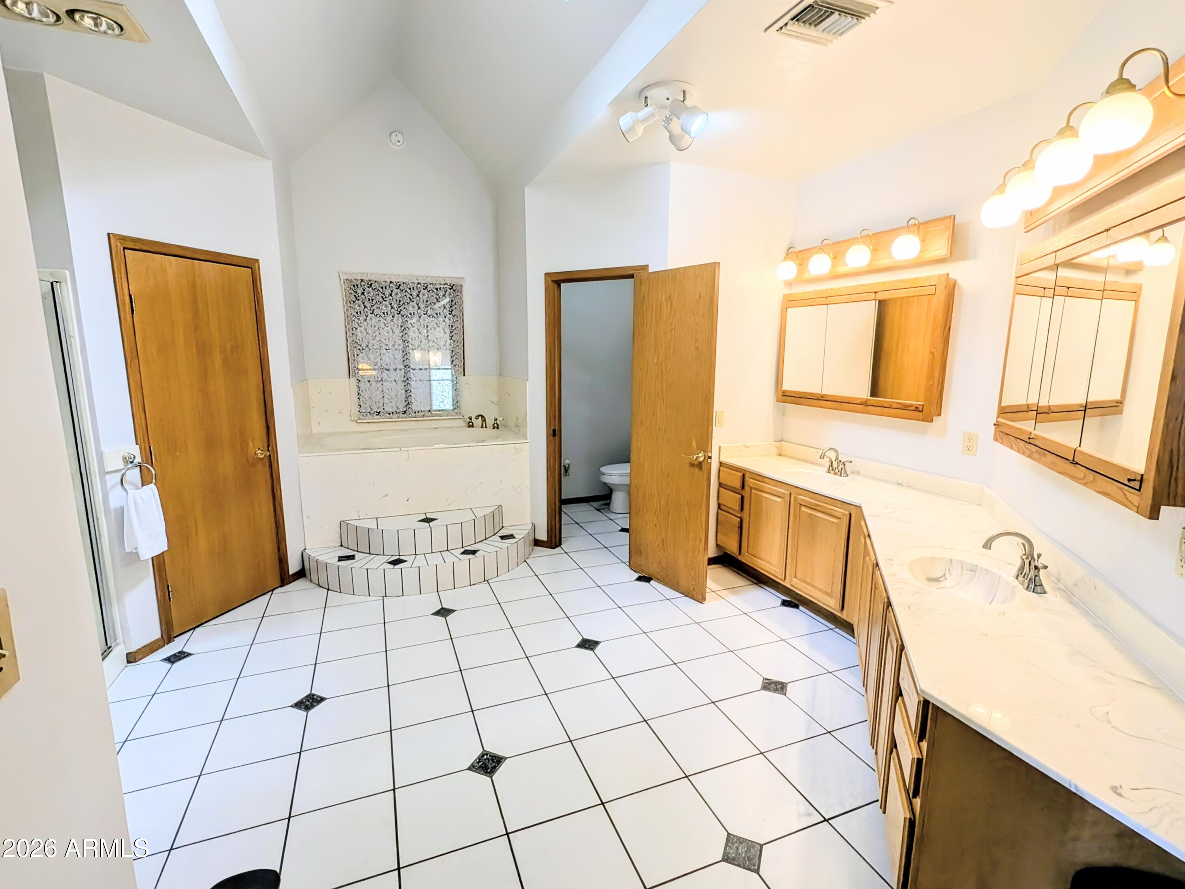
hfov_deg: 94.5
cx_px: 592
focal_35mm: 16
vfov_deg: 78.1
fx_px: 548
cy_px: 444
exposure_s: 1/120
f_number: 2.2
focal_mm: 2.22
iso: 60
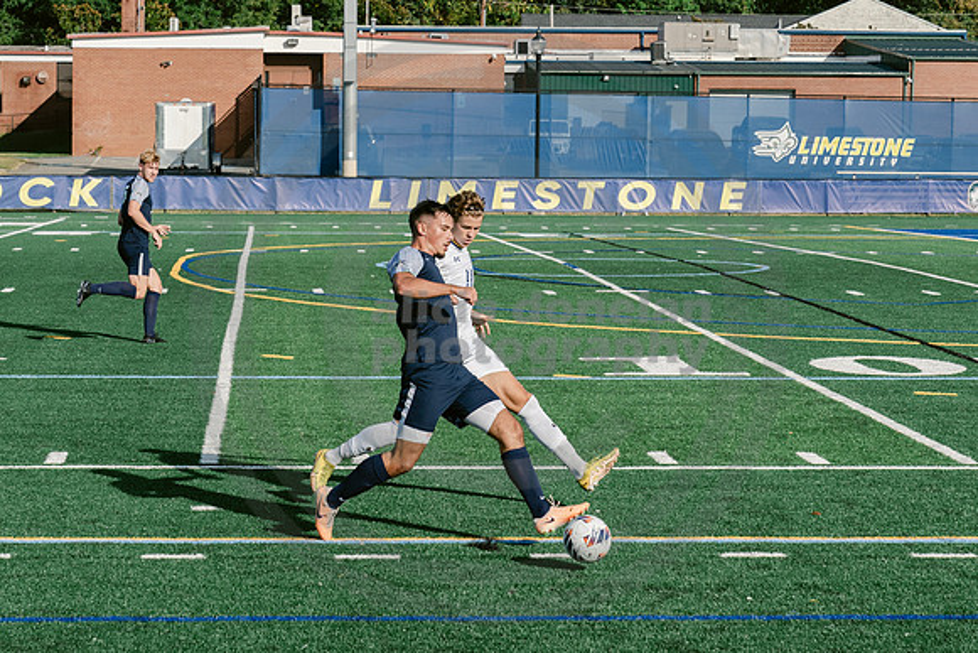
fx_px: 2981
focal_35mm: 110
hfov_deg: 18.6
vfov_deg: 12.5
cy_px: 323
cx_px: 433
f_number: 5.6
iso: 640
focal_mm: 70
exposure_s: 1/3200
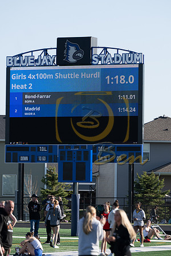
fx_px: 1603
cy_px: 128
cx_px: 86
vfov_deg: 9.1
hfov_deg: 6.1
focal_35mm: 225
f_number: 3.5
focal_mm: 150
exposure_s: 1/1250
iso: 160
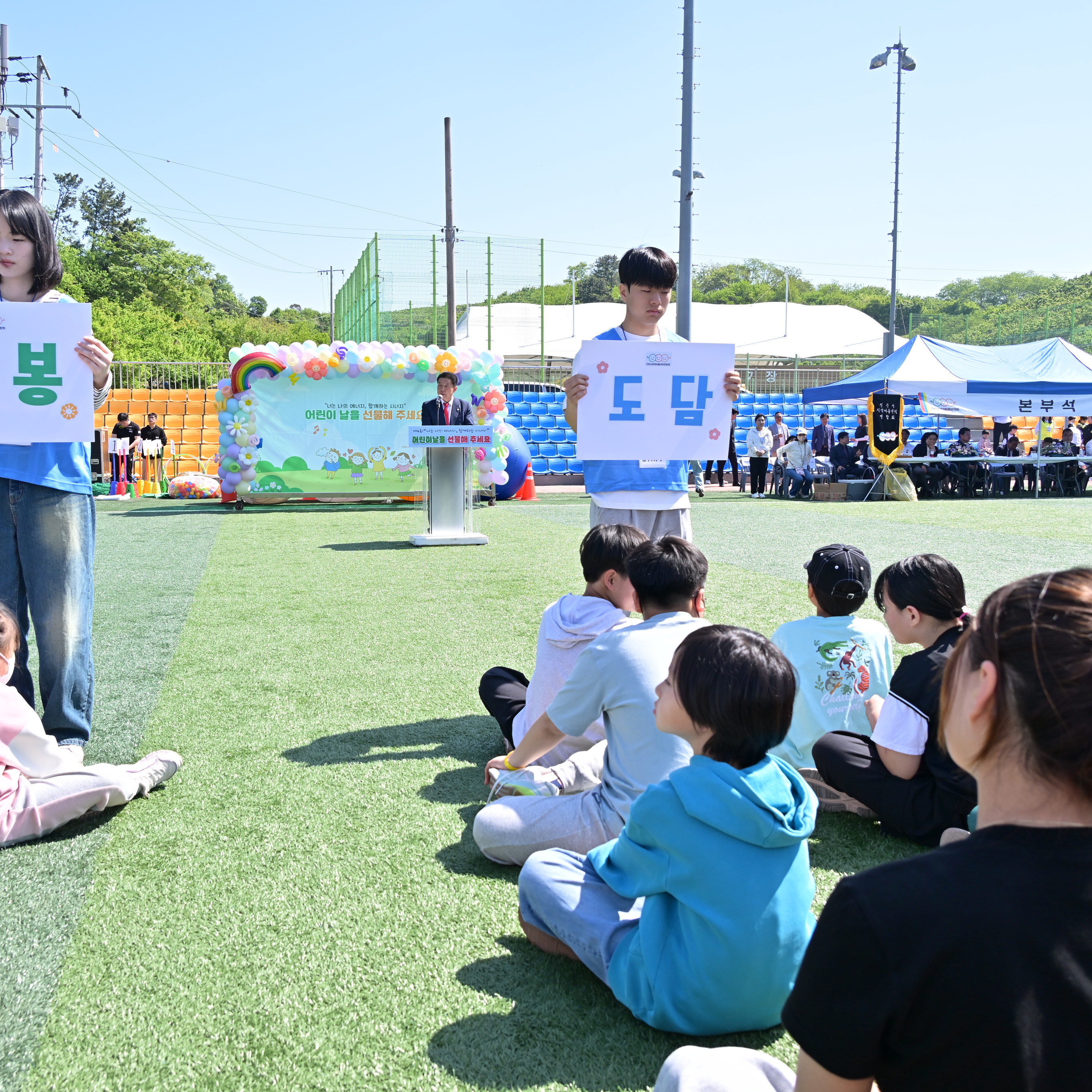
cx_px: 485
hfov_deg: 52.4
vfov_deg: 52.5
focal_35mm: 31
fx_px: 1106
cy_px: 548
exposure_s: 1/400
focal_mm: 24
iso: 250
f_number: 7.1
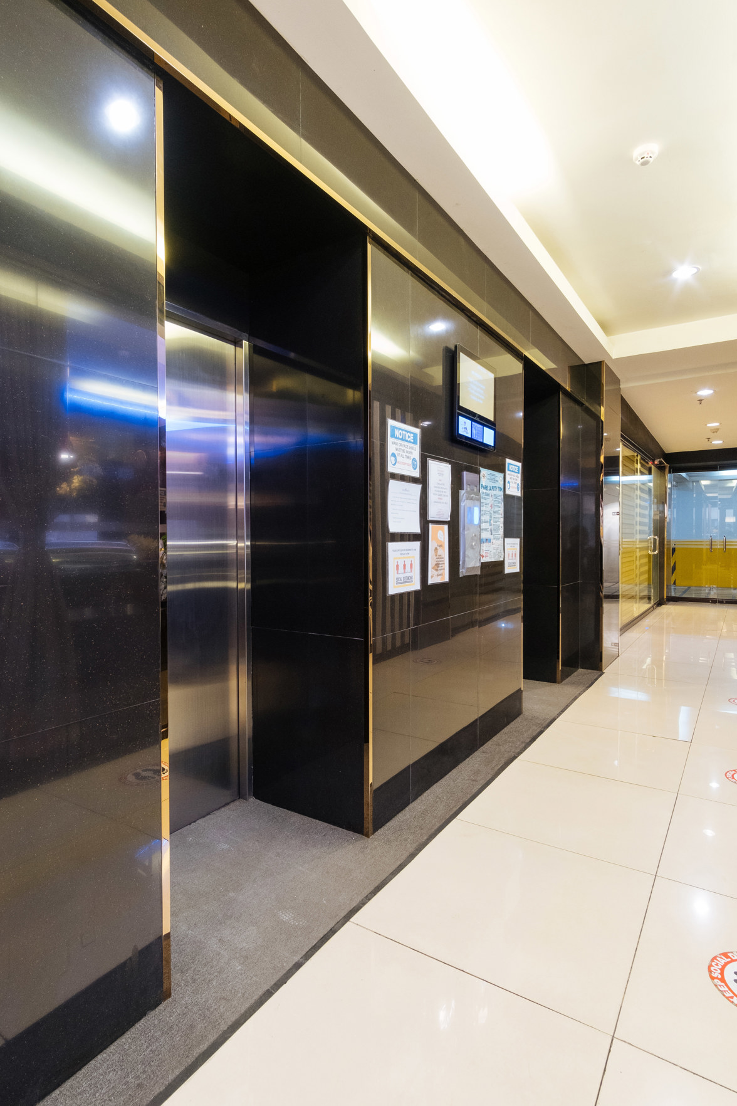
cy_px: 553
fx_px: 553
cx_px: 368
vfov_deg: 90.0
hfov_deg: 67.4
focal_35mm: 18
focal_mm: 12
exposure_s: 1/1.67
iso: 1000
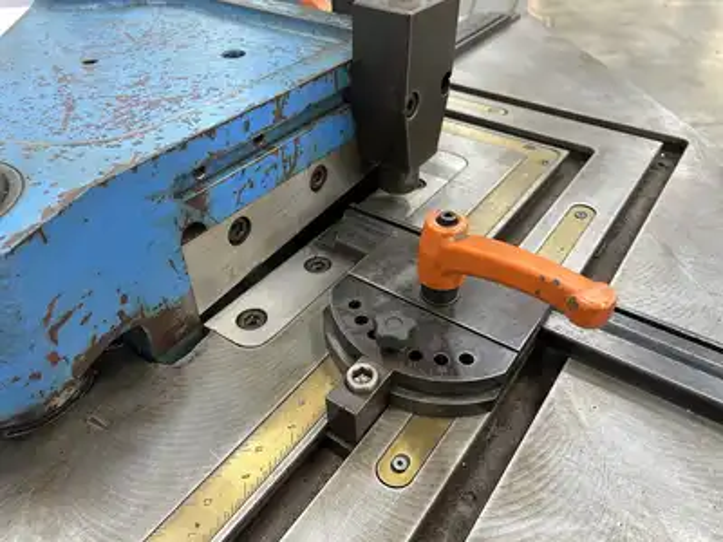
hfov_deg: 67.3
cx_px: 362
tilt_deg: -41.1
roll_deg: +0.8
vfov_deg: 53.1
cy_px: 271
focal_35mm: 26
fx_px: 543
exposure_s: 1/60
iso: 100
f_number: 1.5
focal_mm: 5.7
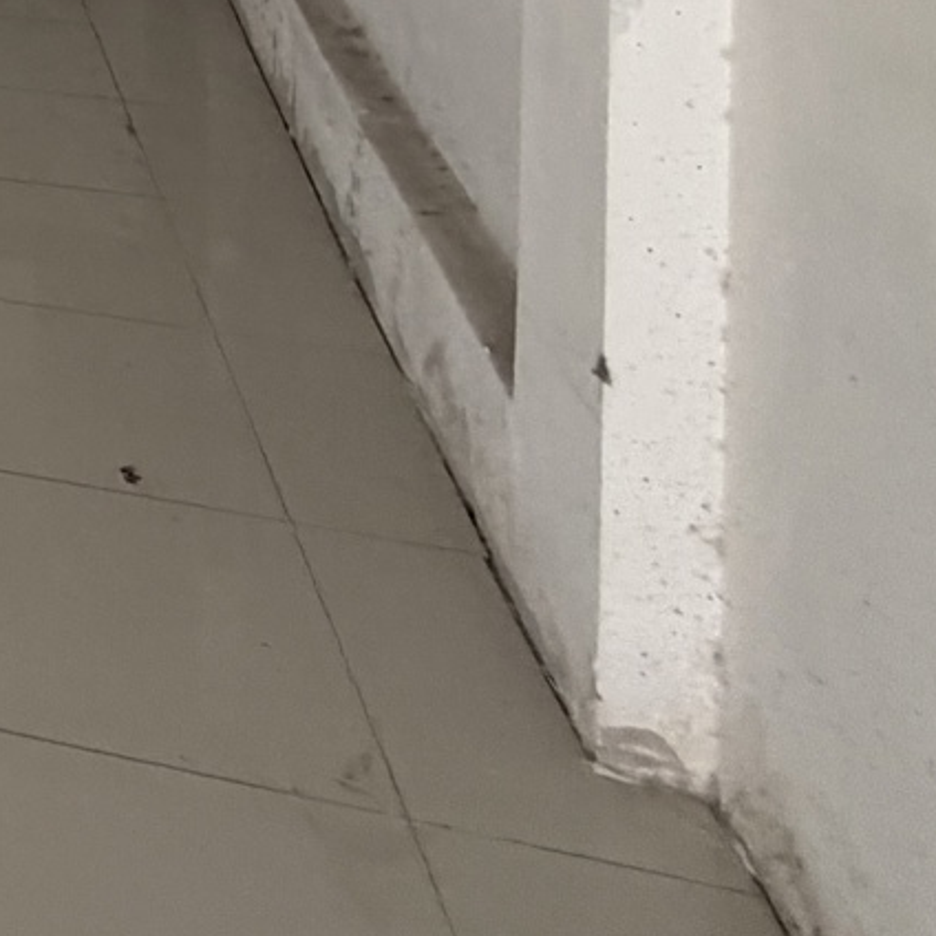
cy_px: -512
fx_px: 1713
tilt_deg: -2.6
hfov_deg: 21.9
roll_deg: -1.2
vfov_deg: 23.6
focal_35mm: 56
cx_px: -664
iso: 320
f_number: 2.2
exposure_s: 1/87
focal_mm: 2.22
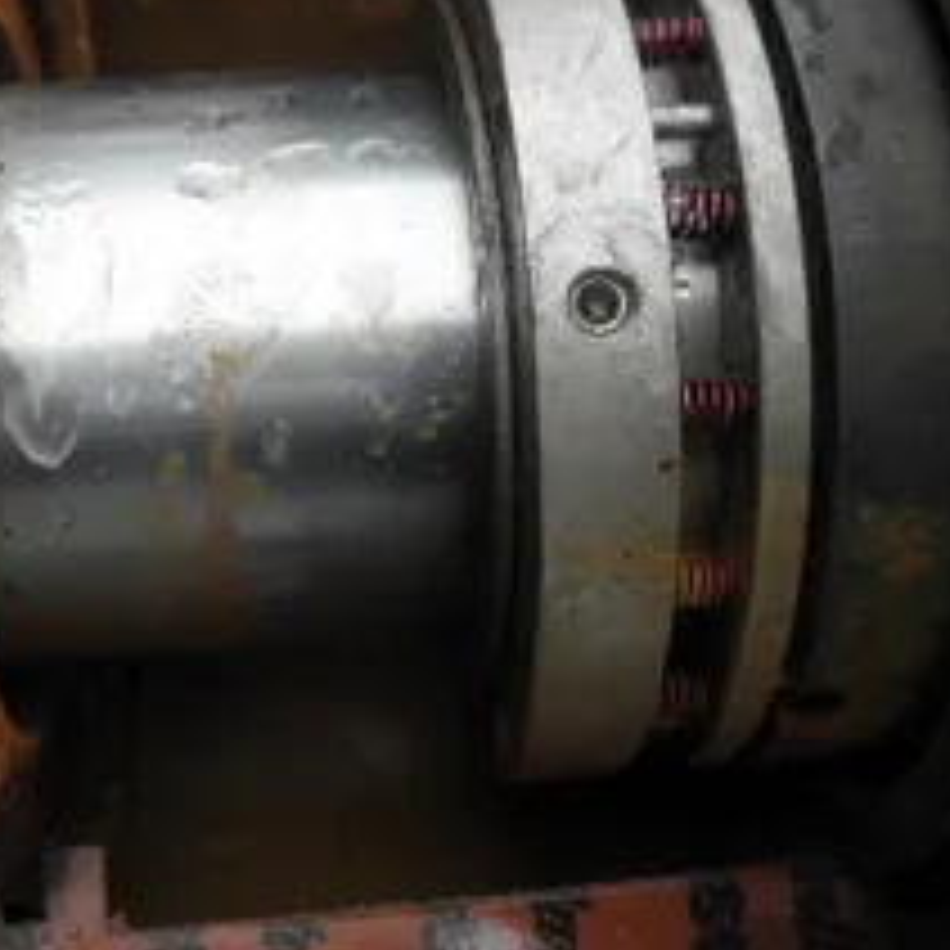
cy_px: 369
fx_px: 1459
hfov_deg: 35.9
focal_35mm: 47
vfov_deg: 35.9
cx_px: 365
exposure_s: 1/160
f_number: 3
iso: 64
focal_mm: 5
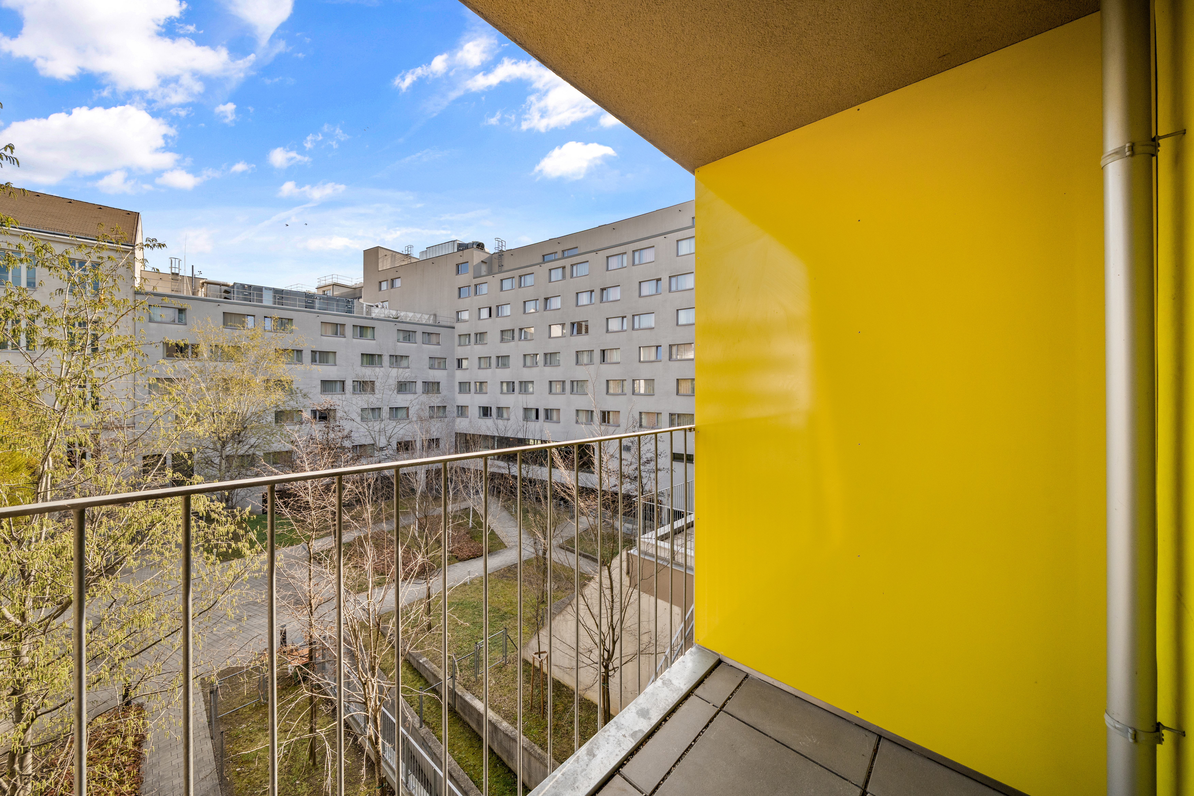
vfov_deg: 90.0
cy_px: 398
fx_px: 398
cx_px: 597
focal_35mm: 12
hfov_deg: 112.6
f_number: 8
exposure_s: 1/200
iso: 500
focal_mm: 12
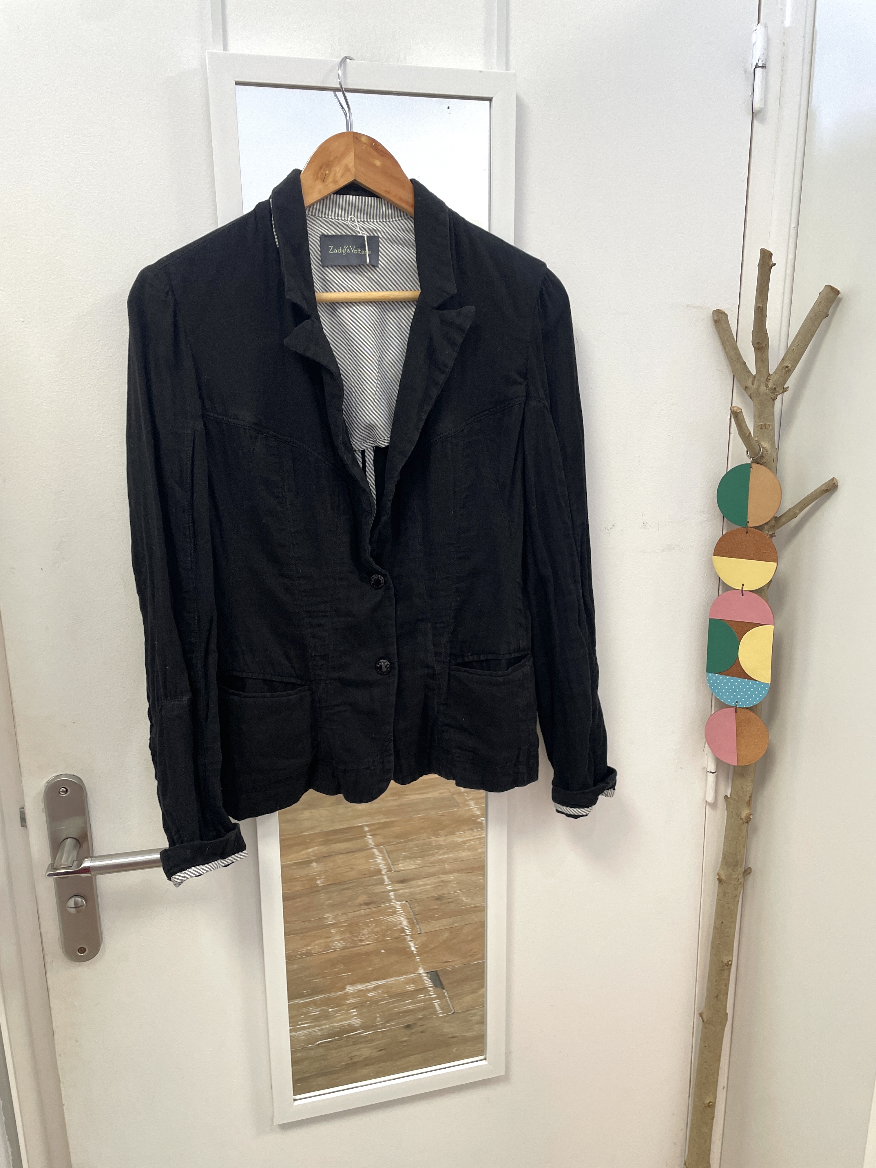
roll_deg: +1.5
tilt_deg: -13.3
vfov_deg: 67.3
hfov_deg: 53.1
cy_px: 584
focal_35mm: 26
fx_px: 877
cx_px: 438
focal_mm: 4.2
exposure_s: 1/100
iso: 125
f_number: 1.6
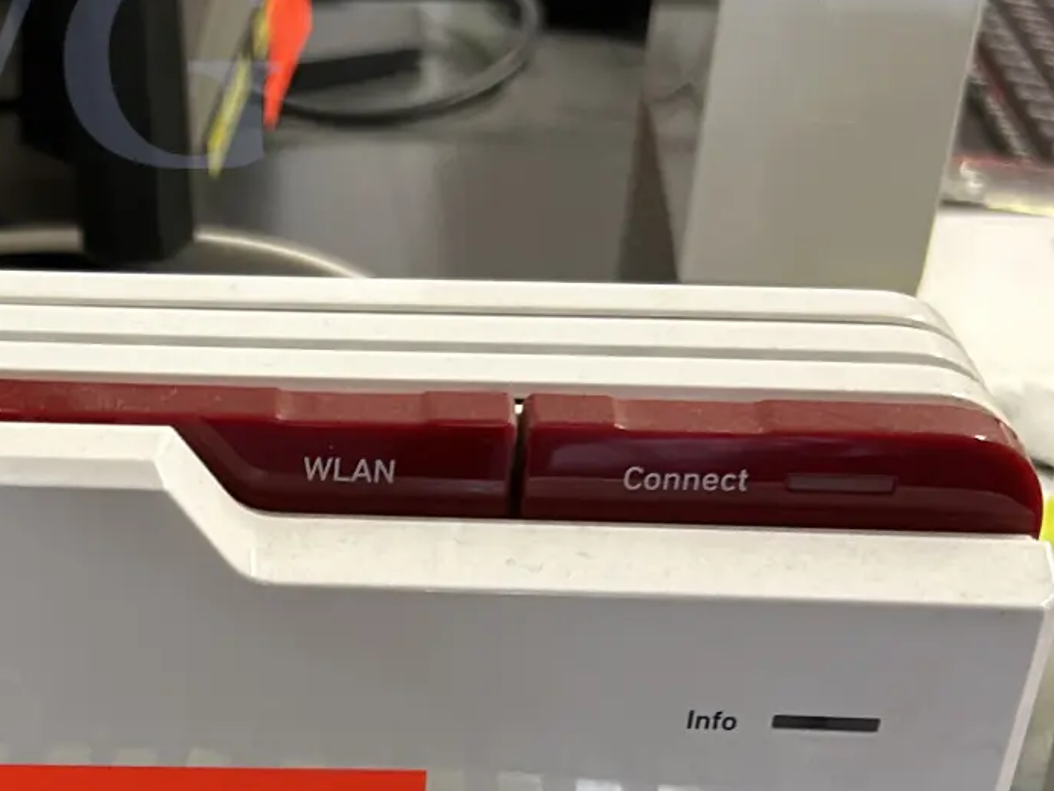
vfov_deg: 19.7
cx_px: 64
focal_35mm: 72
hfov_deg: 26.0
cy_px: 818
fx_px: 2193
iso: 250
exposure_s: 1/50
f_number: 1.5
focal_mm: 5.7
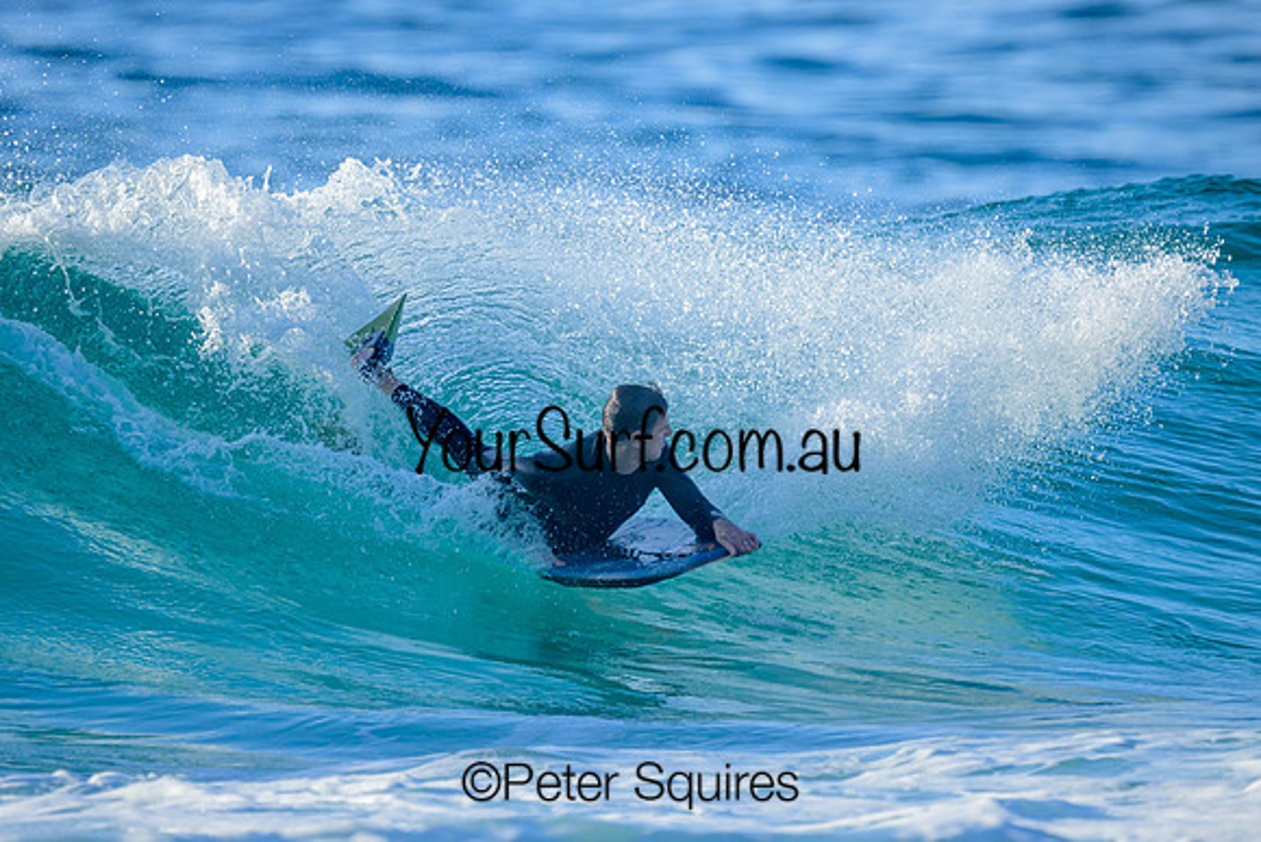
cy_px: 313
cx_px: 567
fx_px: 35234
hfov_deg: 2.1
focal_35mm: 1006
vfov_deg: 1.4
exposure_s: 1/2500
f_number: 6.3
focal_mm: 800
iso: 560
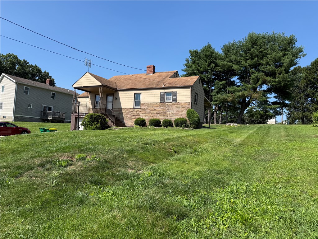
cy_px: 120
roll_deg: -2.7
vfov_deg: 56.8
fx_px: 220
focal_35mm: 24
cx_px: 159
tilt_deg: +4.5
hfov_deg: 71.6
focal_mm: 6.76
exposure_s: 1/3425
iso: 80
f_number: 1.78
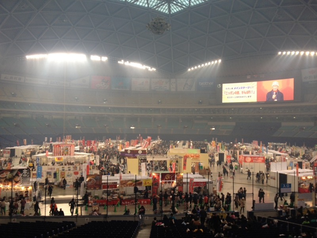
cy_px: 119
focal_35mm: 35
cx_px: 158
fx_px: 321
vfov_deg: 40.7
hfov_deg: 52.6
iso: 80
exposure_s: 1/60
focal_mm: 4.28
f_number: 2.4
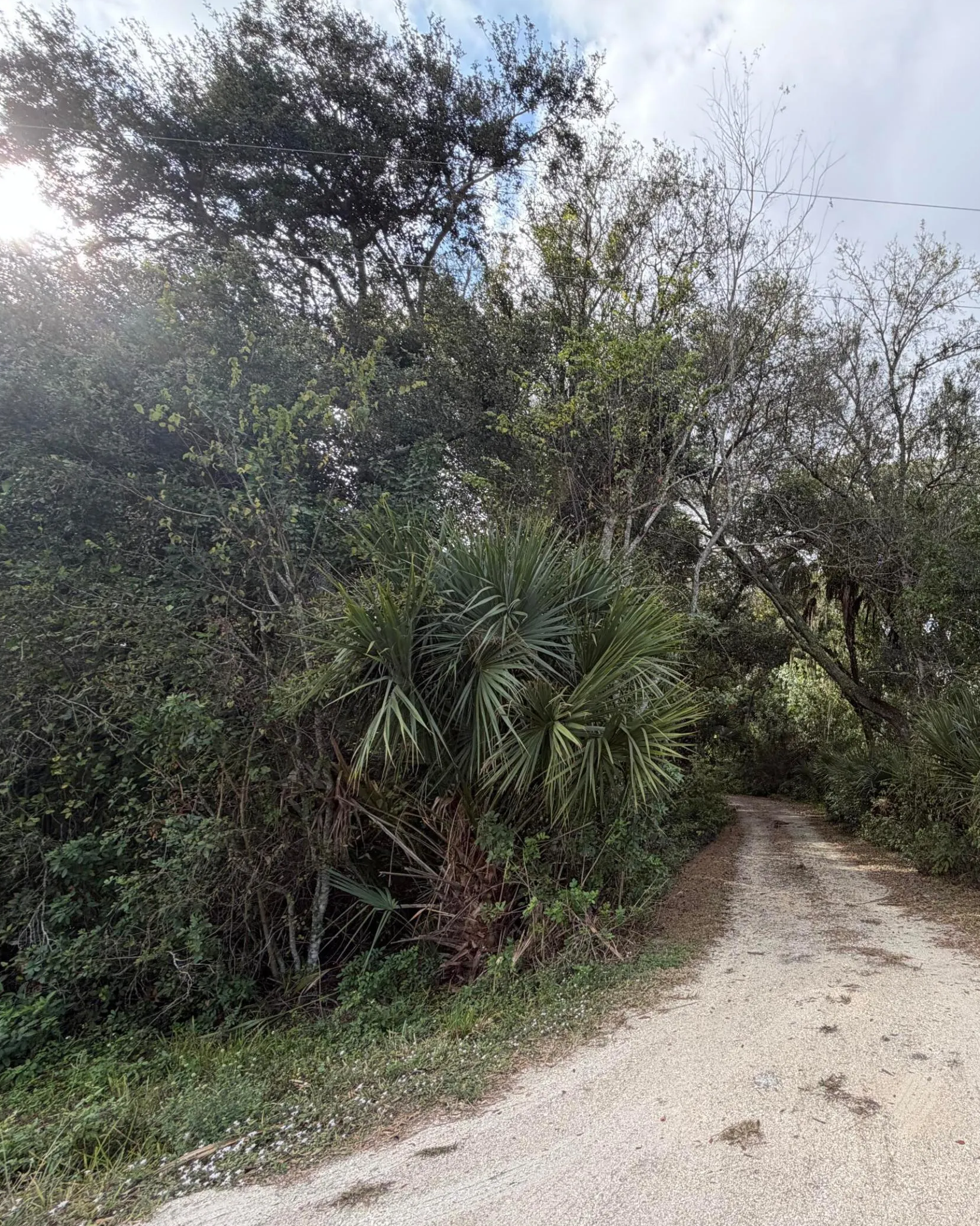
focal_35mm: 19
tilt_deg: +9.8
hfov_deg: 63.5
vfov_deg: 83.3
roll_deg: +0.2
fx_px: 689
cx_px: 809
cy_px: 632
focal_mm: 2.22
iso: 50
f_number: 2.2
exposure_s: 1/502
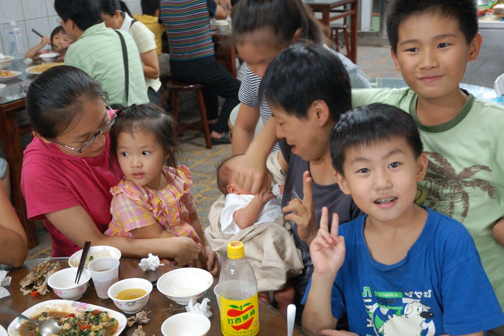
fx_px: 665
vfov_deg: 28.3
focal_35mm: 48
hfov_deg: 41.5
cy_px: 171
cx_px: 254
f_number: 4
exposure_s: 1/20
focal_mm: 31
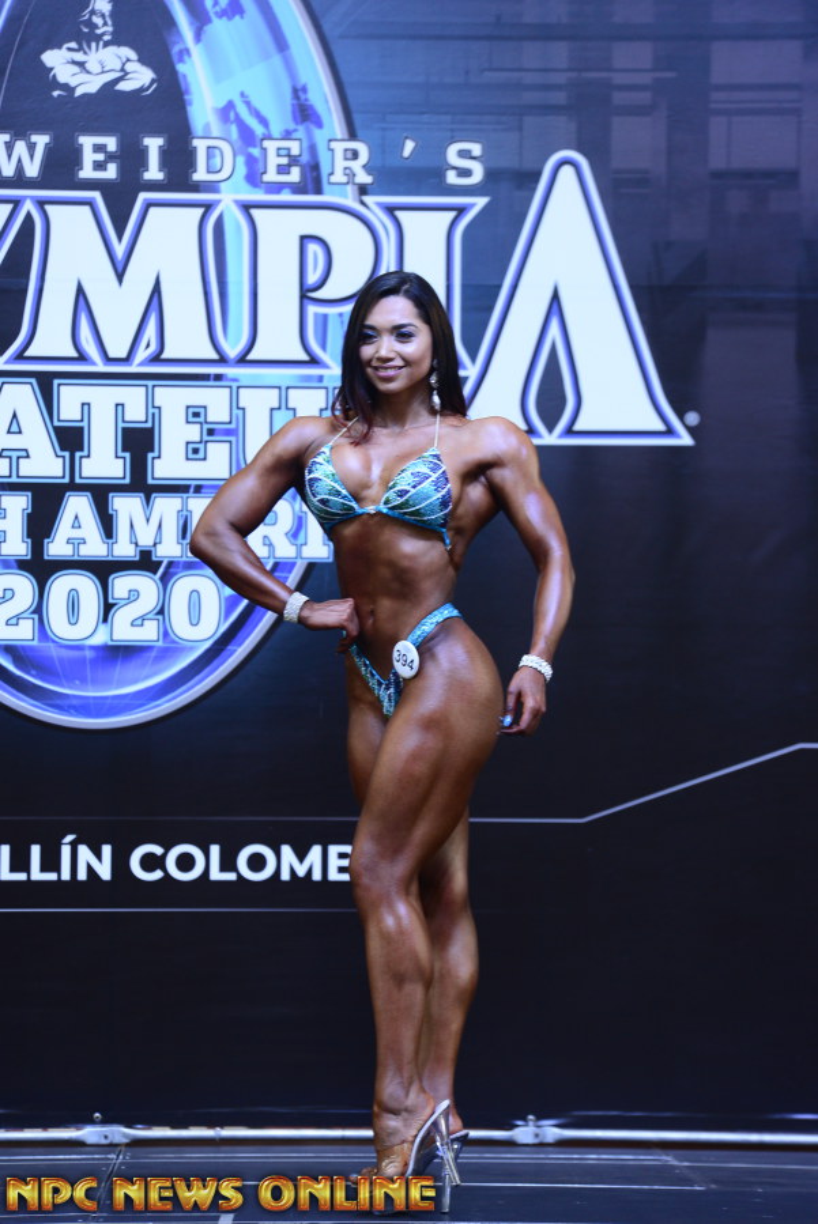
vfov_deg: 10.3
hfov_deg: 6.9
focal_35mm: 200
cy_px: 612
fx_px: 6808
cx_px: 409
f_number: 4.5
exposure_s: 1/160
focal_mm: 200
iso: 1600
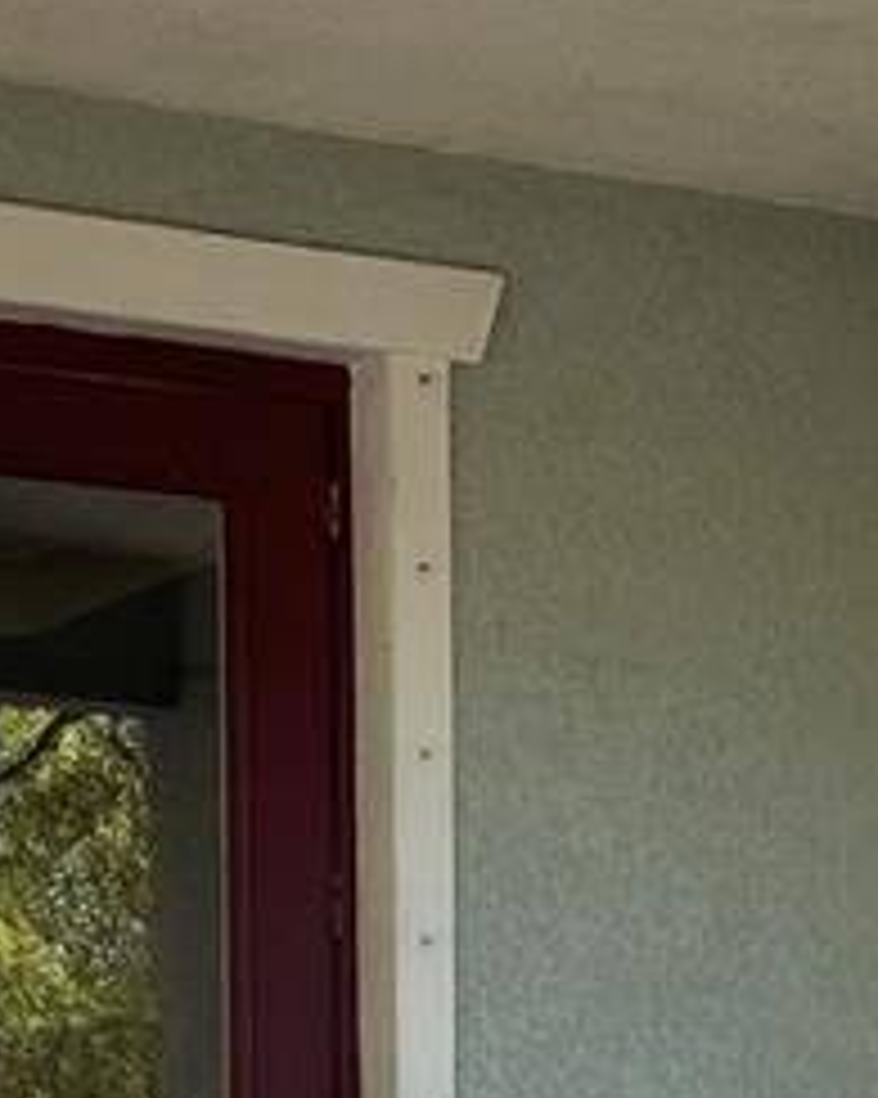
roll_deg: -0.1
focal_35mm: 125
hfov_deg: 12.3
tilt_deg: +0.3
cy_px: 1377
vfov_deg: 14.8
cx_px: 711
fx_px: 4063
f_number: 1.8
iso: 32
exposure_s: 1/380
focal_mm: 4.25
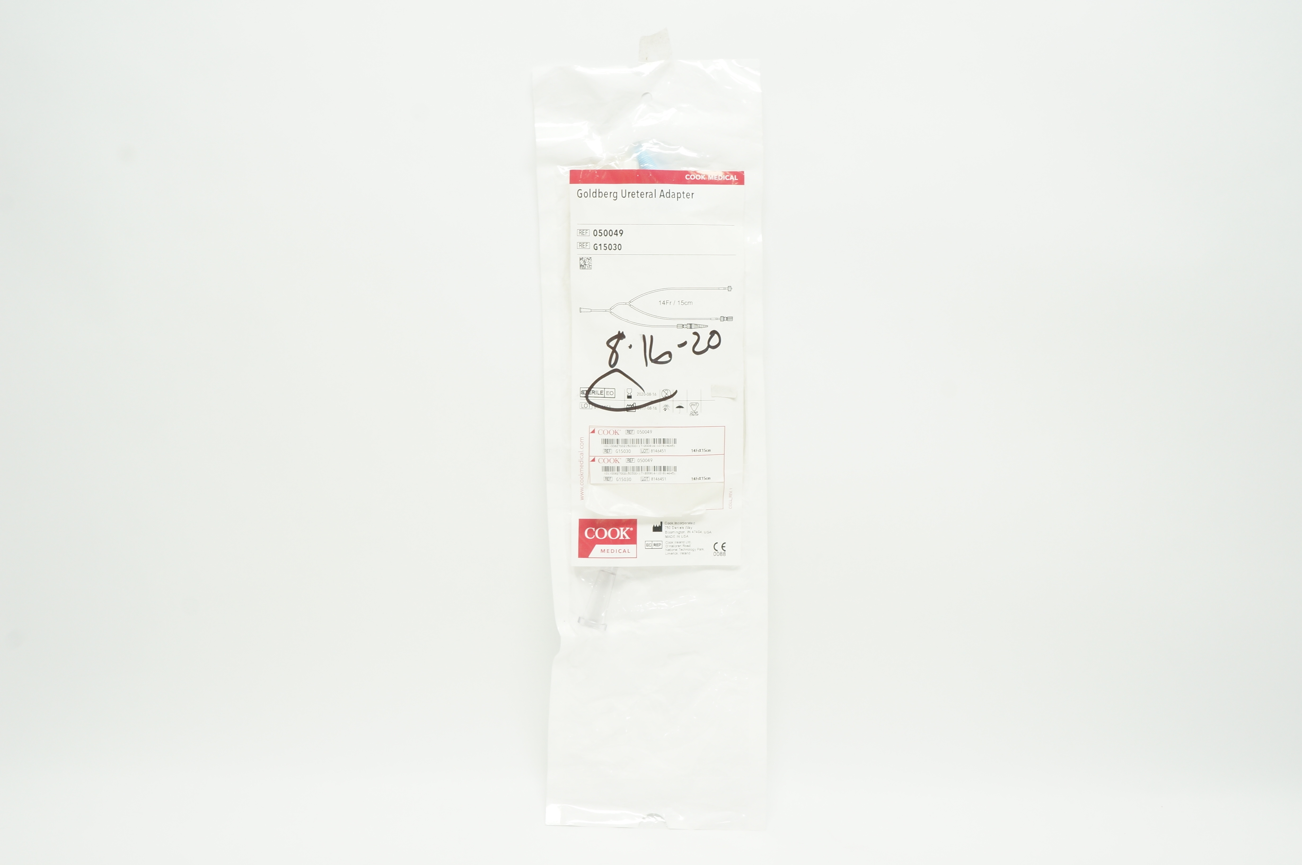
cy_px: 432
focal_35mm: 39
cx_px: 651
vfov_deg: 34.1
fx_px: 1409
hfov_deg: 49.6
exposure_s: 1/15
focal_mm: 26
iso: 400
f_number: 11
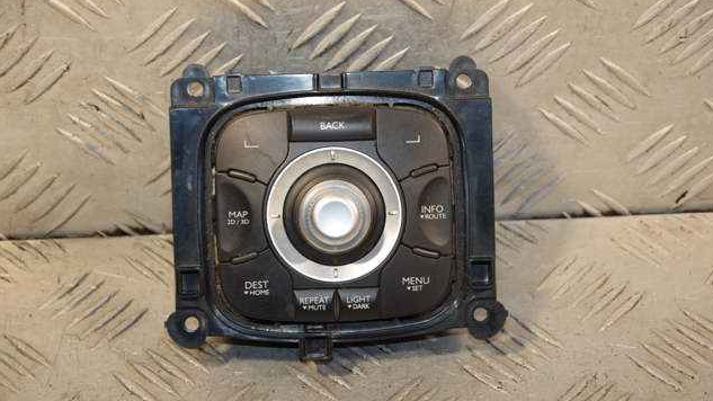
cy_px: 226
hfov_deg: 16.9
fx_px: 2401
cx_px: 359
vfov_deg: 9.5
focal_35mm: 127
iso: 800
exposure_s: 1/160
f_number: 5.3
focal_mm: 80
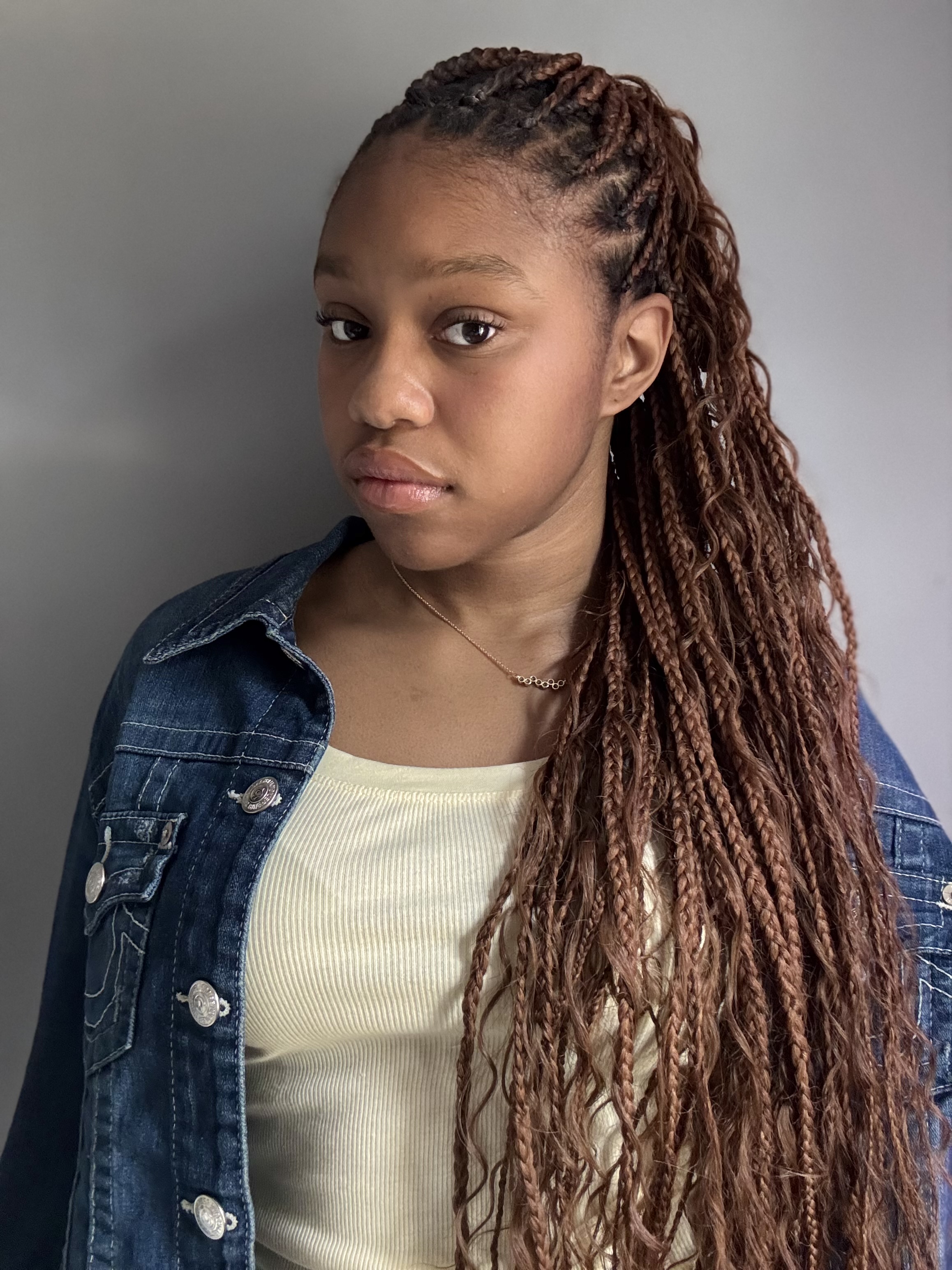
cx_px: 476
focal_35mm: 30
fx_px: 1100
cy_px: 635
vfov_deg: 60.0
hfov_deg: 46.8
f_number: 1.9
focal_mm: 2.69
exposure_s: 1/34
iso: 400
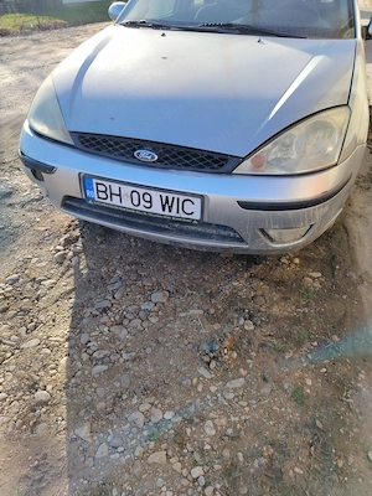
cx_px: 186
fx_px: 344
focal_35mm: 24
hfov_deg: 56.8
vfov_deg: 71.6
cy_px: 248
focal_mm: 5.25
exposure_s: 1/476
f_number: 1.75
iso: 100
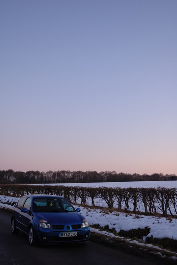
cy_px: 132
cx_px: 88
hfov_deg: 31.8
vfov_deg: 46.4
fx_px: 310
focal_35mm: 42
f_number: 4
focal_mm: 28
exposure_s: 1/60
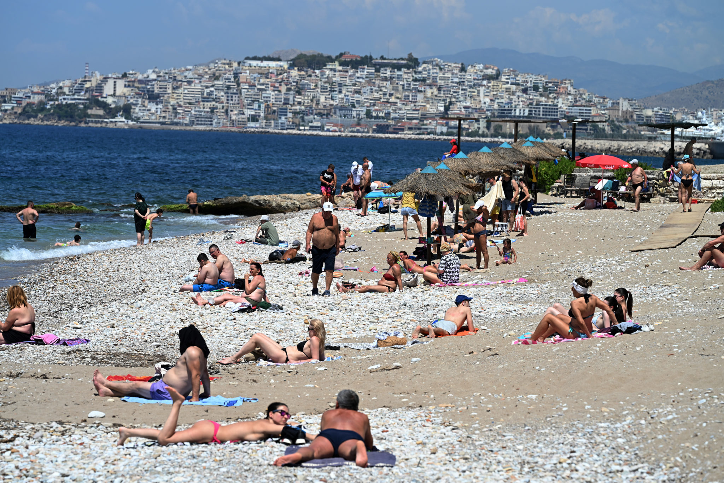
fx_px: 3117
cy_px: 242
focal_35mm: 155
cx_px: 362
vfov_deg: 8.9
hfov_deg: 13.3
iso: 100
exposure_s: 1/800
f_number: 5.6
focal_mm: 155
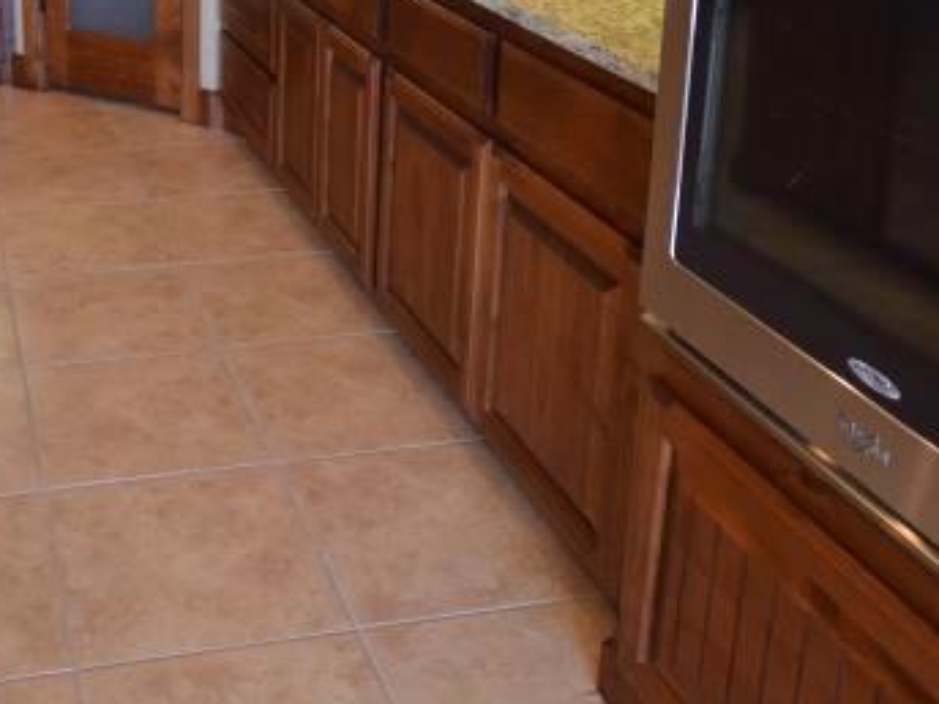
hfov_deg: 41.2
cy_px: 1
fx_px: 1166
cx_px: 136
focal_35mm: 43
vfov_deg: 31.1
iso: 800
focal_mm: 10
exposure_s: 1/80
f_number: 4.5
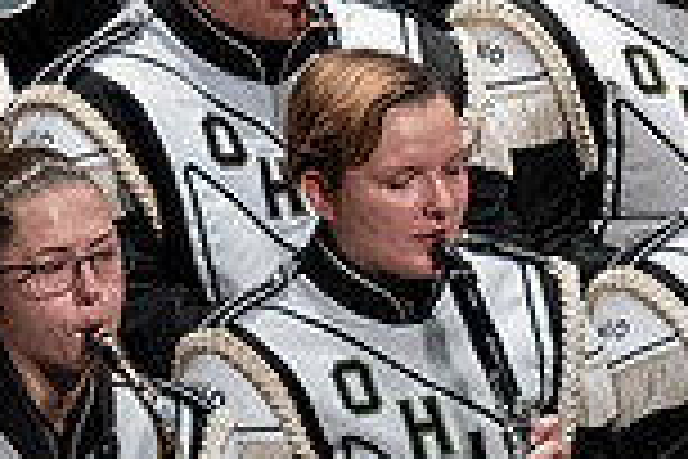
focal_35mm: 1137
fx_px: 21728
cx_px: 1246
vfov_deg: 1.2
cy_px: -81
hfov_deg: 1.8
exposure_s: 1/500
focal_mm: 200
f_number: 4
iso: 3200
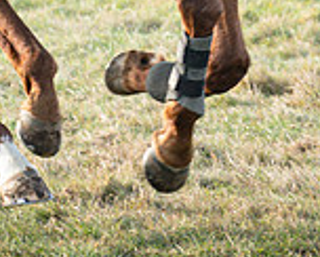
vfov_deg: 2.2
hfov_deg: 2.8
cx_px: 74
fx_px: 6648
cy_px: -138
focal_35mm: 701
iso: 400
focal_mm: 135
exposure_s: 1/850
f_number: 5
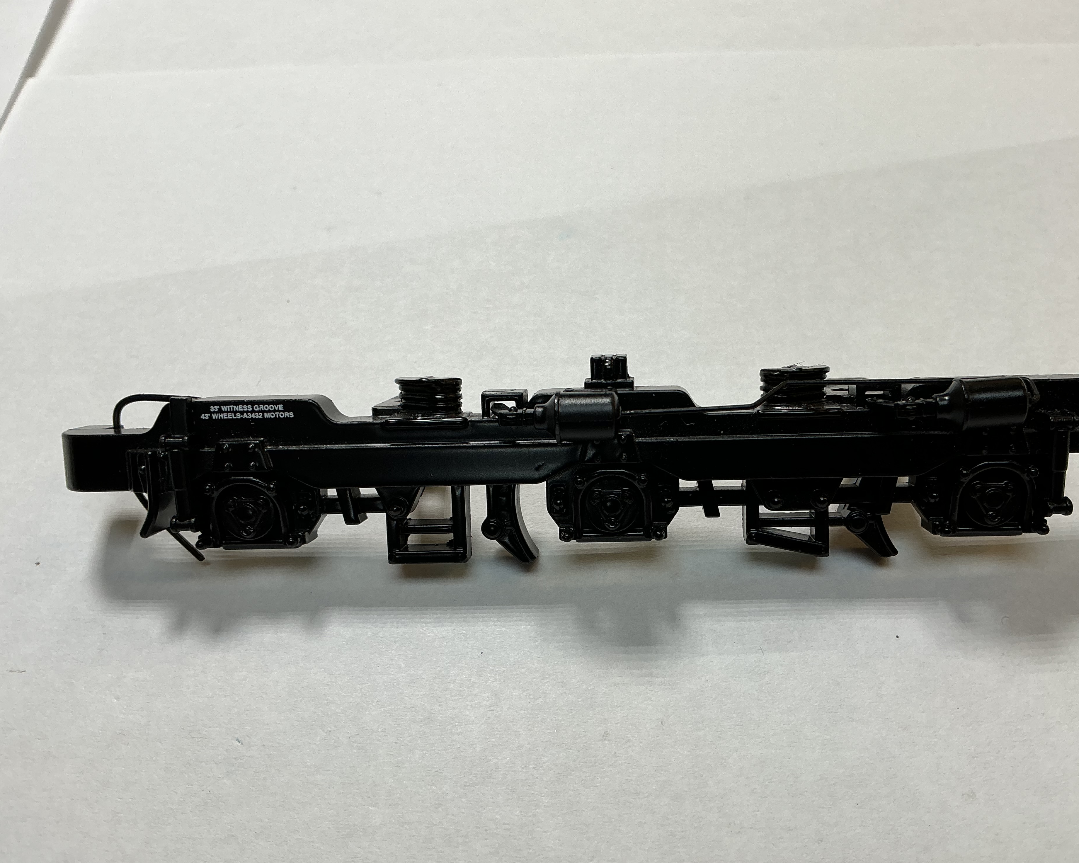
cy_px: 442
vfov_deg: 47.1
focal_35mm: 31
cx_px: 585
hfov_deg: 57.1
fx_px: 990
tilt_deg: -54.0
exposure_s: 1/120
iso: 20
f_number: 1.8
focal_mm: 3
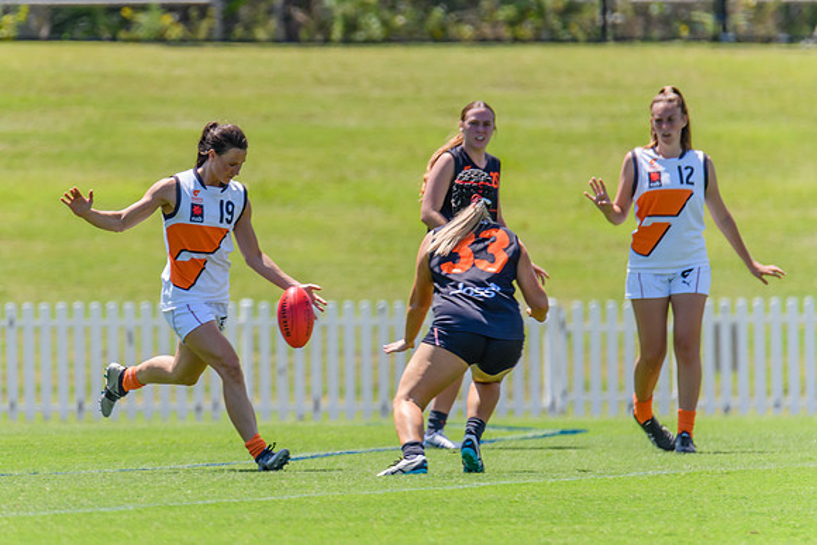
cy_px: 187
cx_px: 285
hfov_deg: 2.6
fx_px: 18290
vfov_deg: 1.7
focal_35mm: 806
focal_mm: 600
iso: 800
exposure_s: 1/1600
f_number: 7.1
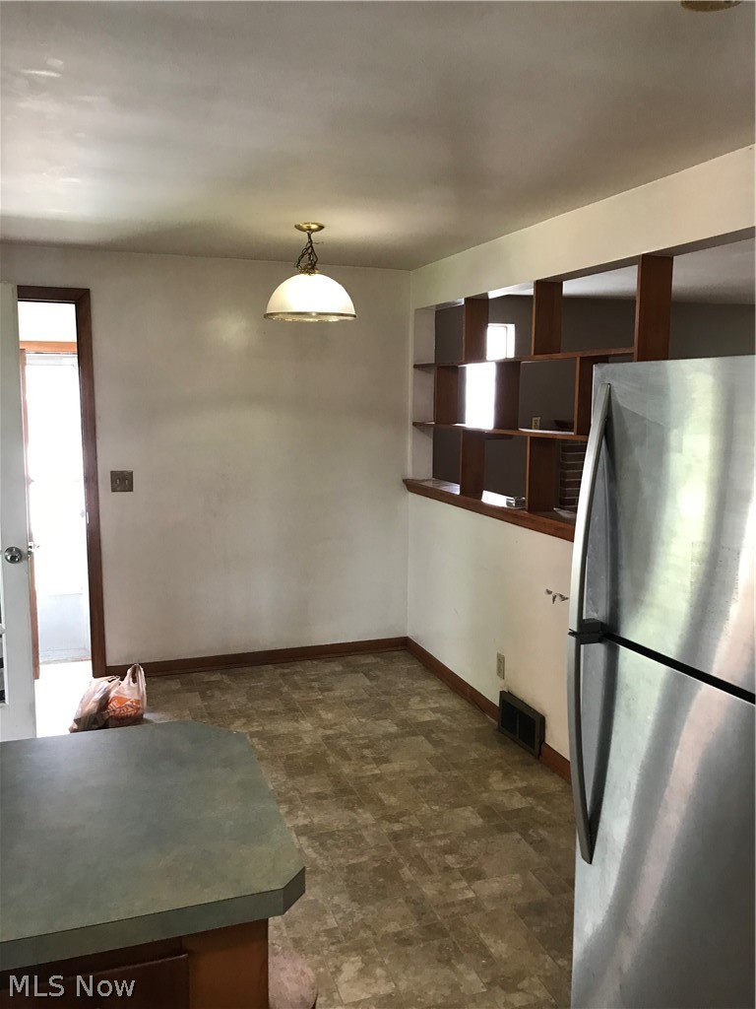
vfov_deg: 63.4
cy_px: 504
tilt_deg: -4.7
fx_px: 815
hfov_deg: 49.7
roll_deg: -0.2
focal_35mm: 28
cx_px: 378
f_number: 1.8
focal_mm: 3.99
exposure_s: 1/20
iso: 40
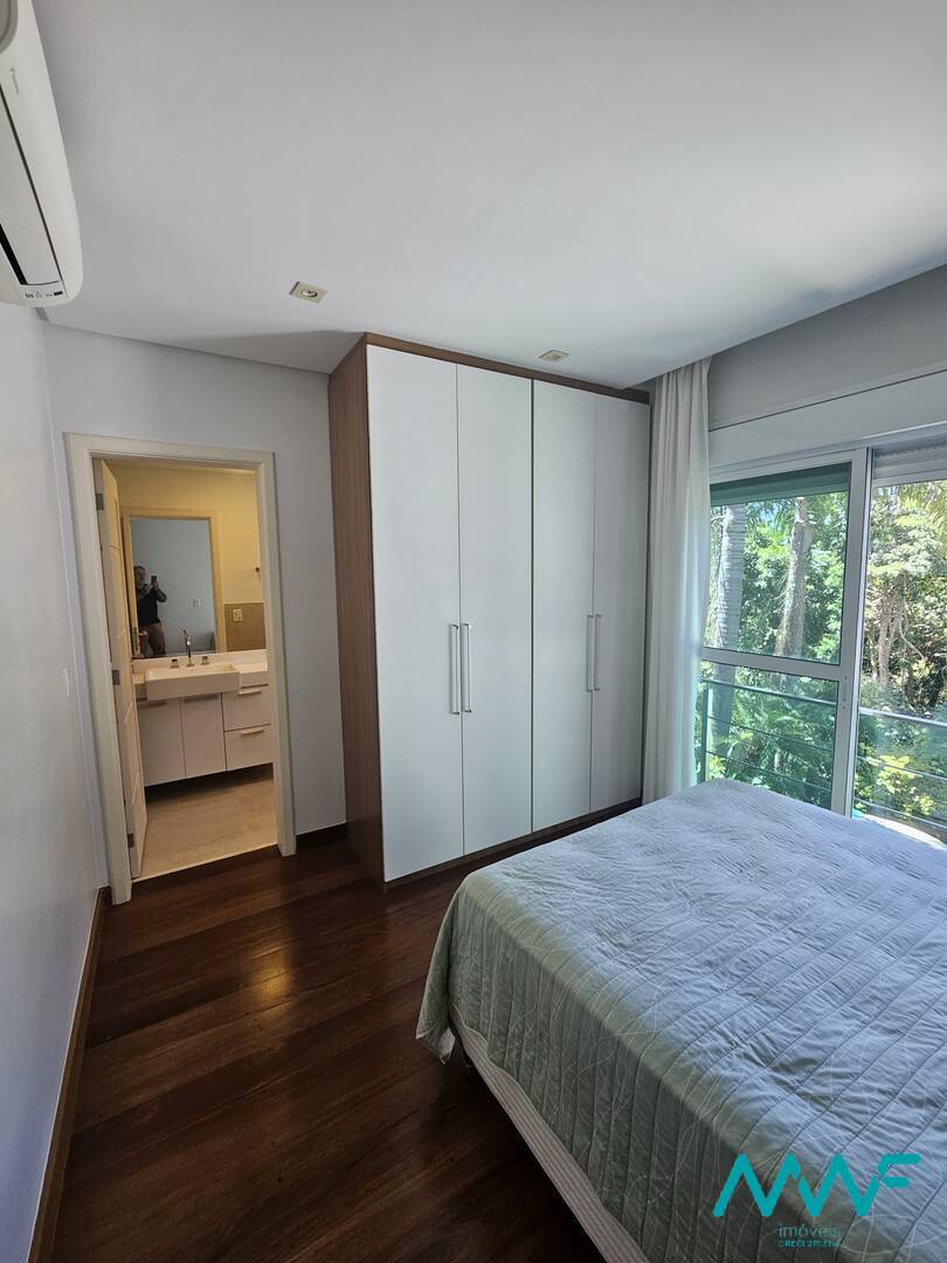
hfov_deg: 89.9
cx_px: 474
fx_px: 474
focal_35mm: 13
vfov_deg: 106.2
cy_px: 632
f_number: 2.2
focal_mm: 2.2
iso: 160
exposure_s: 1/77.4
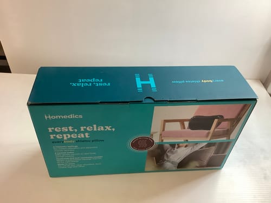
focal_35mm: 31
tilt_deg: -41.9
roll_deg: -1.0
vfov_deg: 45.4
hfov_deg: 58.4
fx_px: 243
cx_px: 136
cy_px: 102
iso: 200
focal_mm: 3.3
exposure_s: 1/50
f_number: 2.4
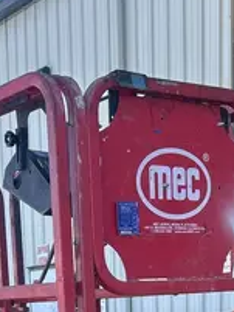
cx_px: 101
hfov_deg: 15.6
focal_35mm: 95
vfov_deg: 18.4
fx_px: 855
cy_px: 460
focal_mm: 5.7
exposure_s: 1/940
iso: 50
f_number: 1.5
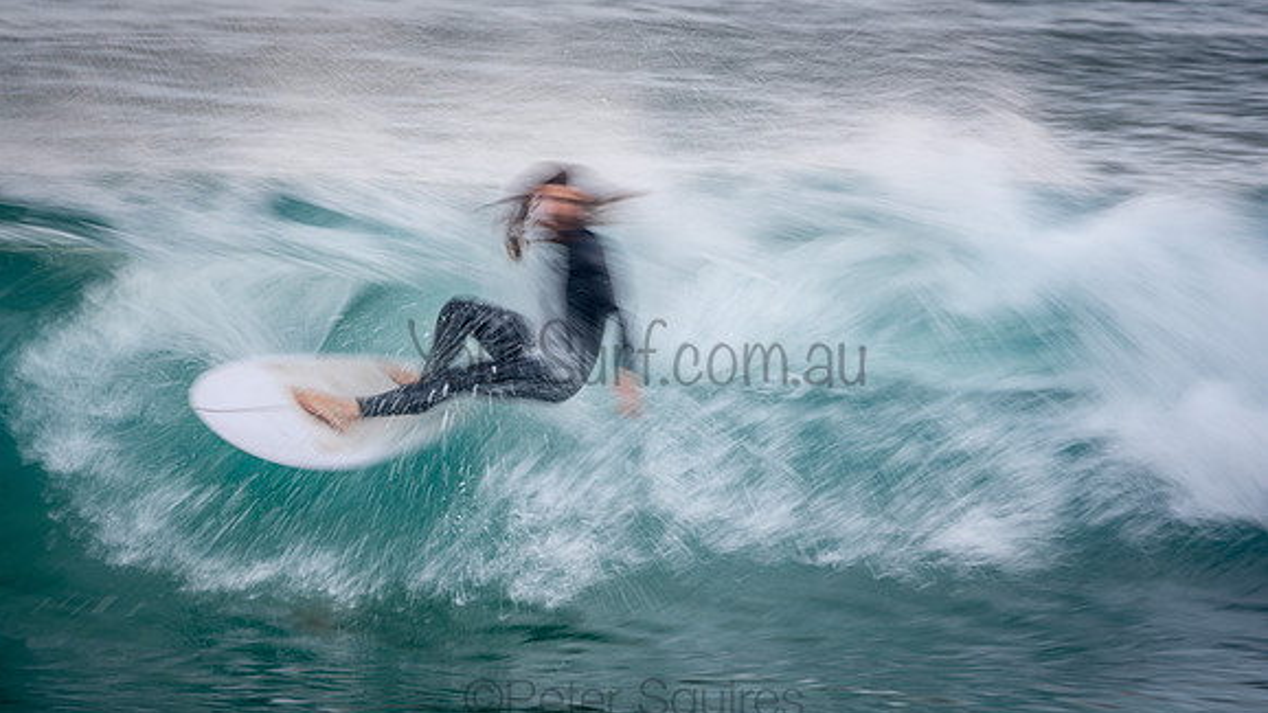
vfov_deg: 1.9
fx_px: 21214
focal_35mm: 631
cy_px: 335
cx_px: 634
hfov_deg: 3.4
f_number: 10
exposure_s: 1/20
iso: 100
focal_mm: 400
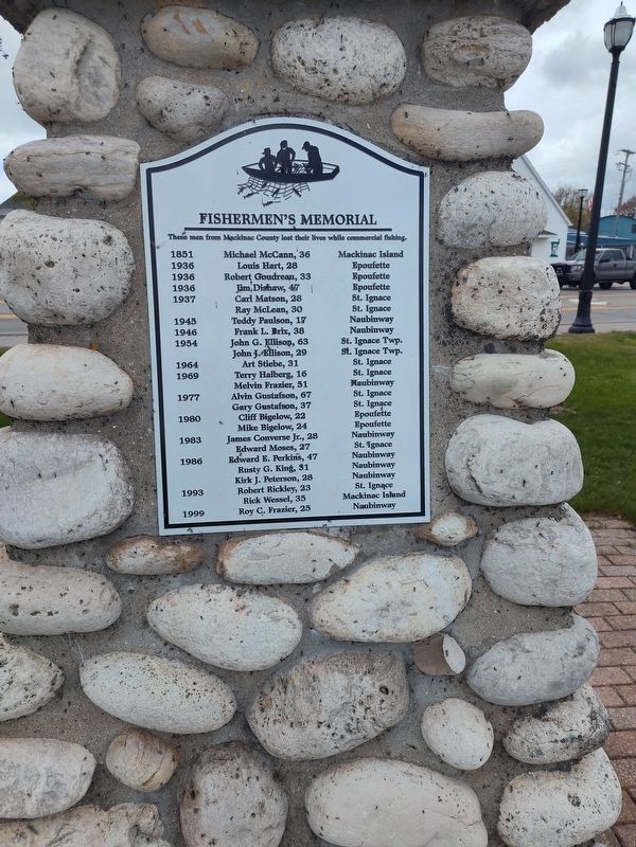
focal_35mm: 23
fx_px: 563
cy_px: 424
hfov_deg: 58.9
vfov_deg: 73.9
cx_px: 318
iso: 100
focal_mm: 5.56
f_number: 1.8
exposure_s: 1/1530
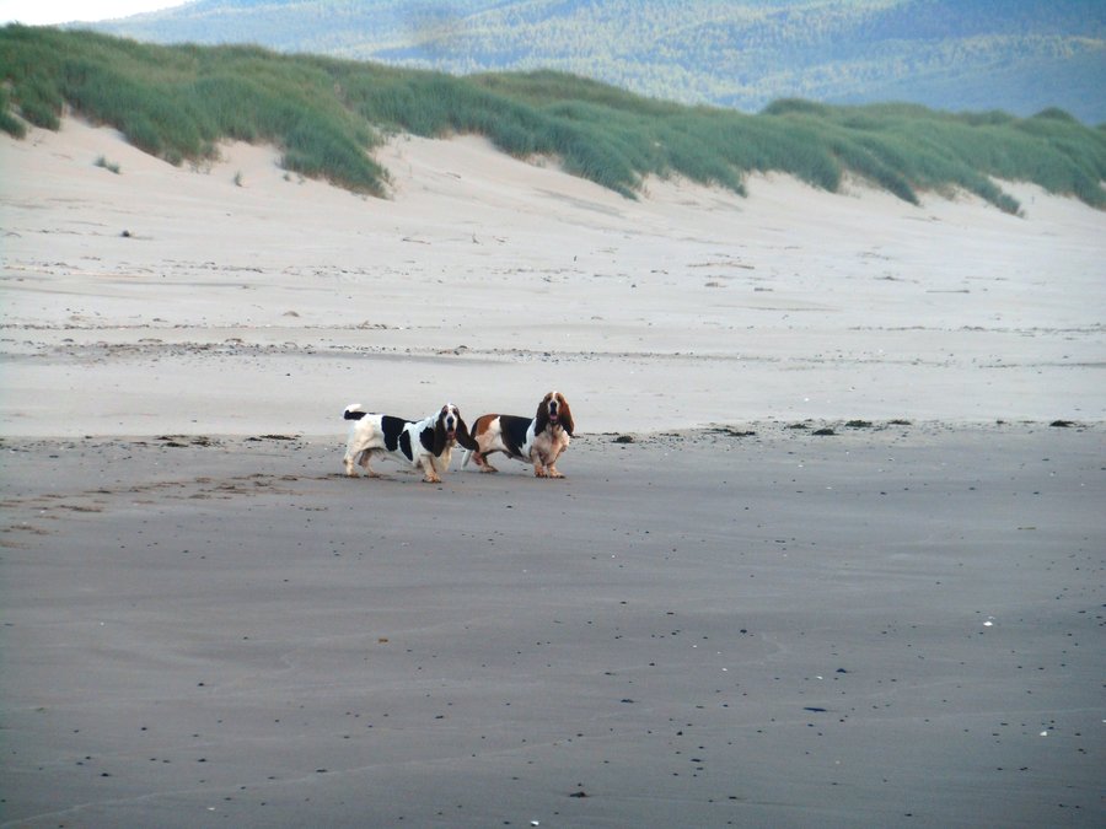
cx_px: 553
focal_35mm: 219
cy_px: 414
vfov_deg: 6.8
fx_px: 6997
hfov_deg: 9.0
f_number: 5.8
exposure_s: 1/125
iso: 80
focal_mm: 39.1
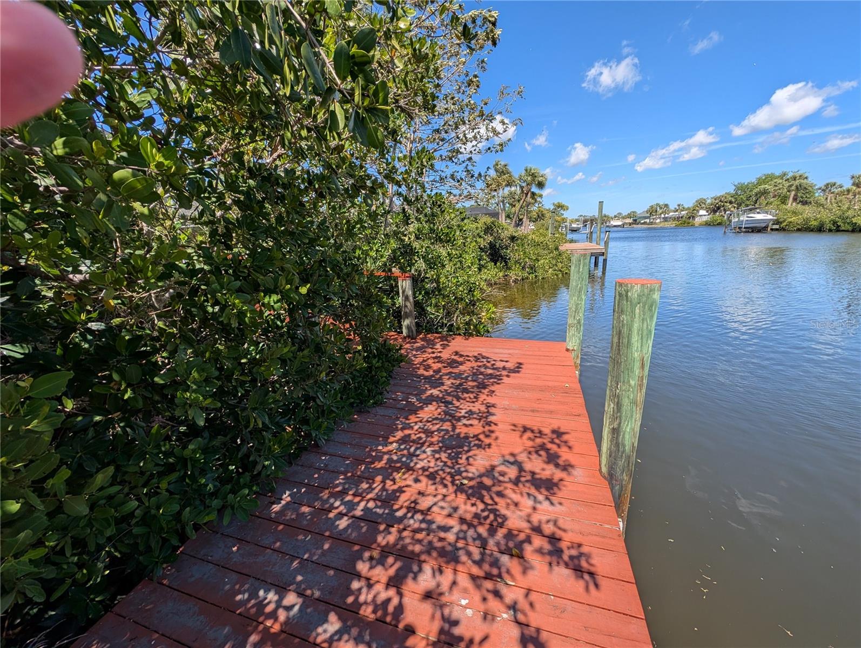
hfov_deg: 110.5
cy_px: 324
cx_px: 430
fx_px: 299
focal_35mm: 12
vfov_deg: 94.6
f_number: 1.95
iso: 41
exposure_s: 1/1314
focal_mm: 2.23
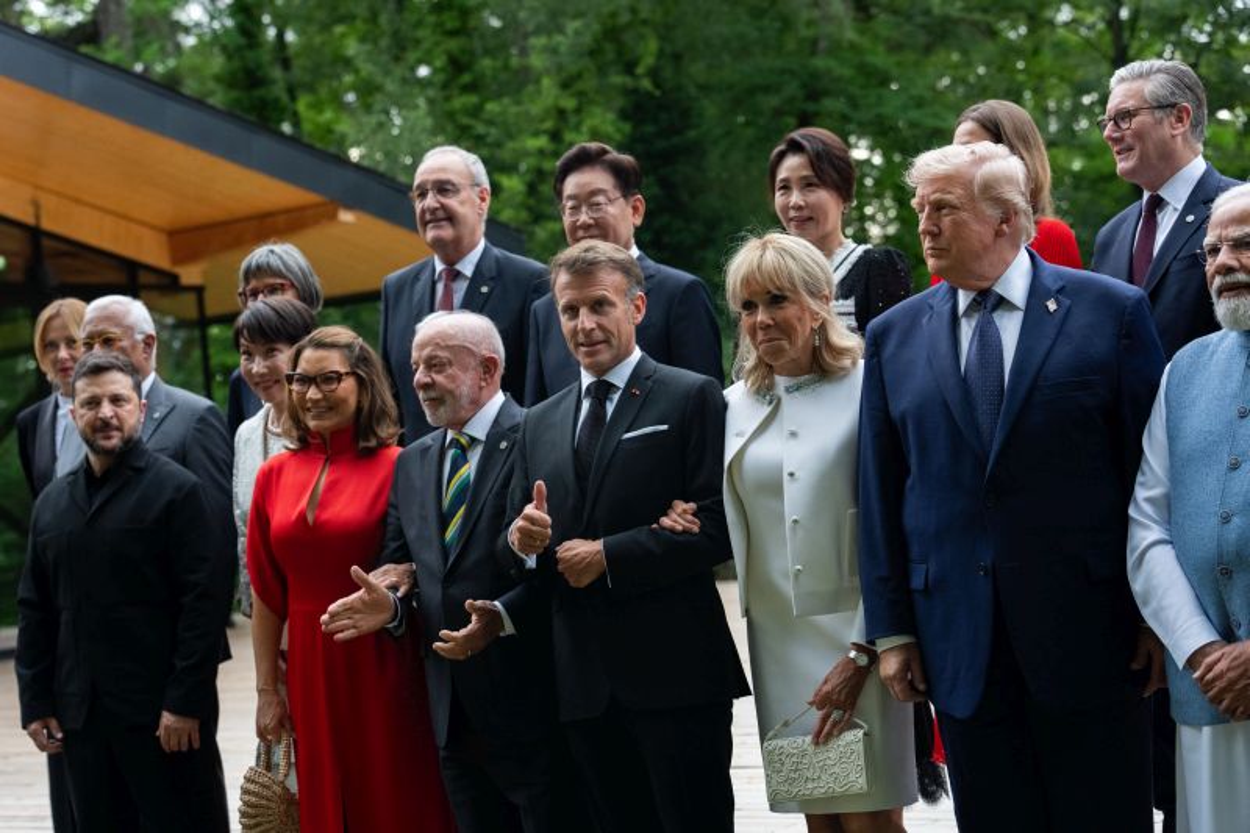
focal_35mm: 68
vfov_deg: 20.0
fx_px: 2360
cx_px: 625
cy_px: 416
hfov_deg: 29.7
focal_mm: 68
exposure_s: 1/640
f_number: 4
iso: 1600
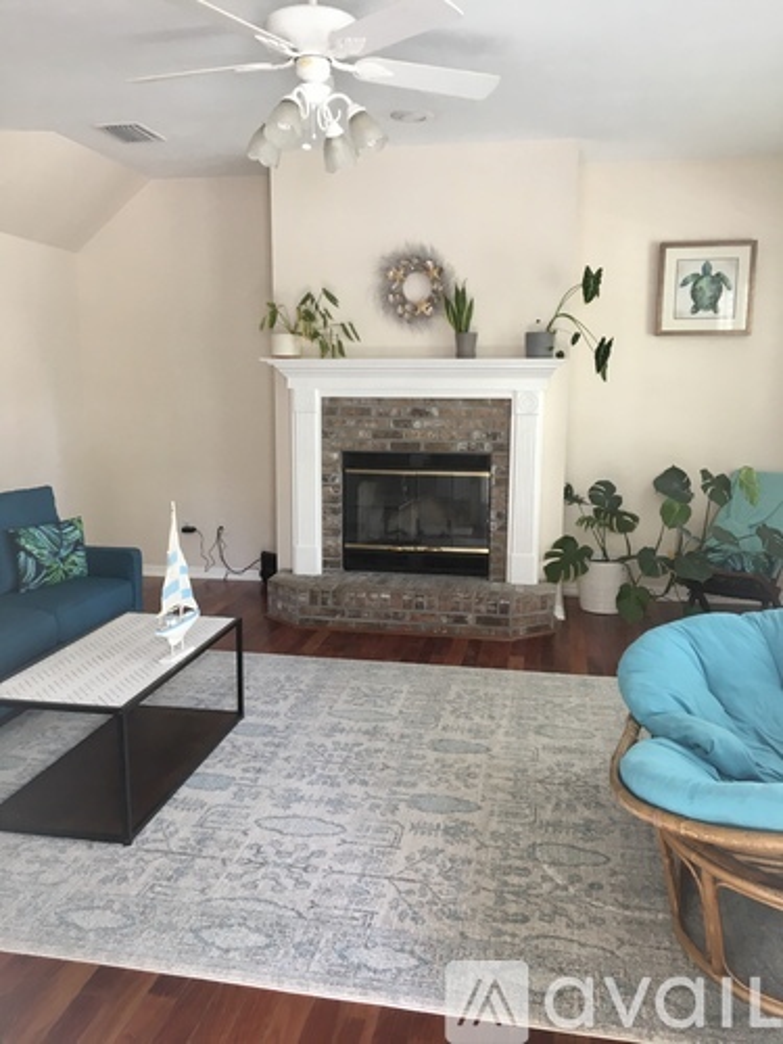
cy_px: 522
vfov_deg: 61.7
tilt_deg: -7.6
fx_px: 875
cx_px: 392
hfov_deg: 48.2
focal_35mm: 29
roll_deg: +0.2
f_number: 2.2
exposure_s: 1/30
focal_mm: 4.15
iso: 50
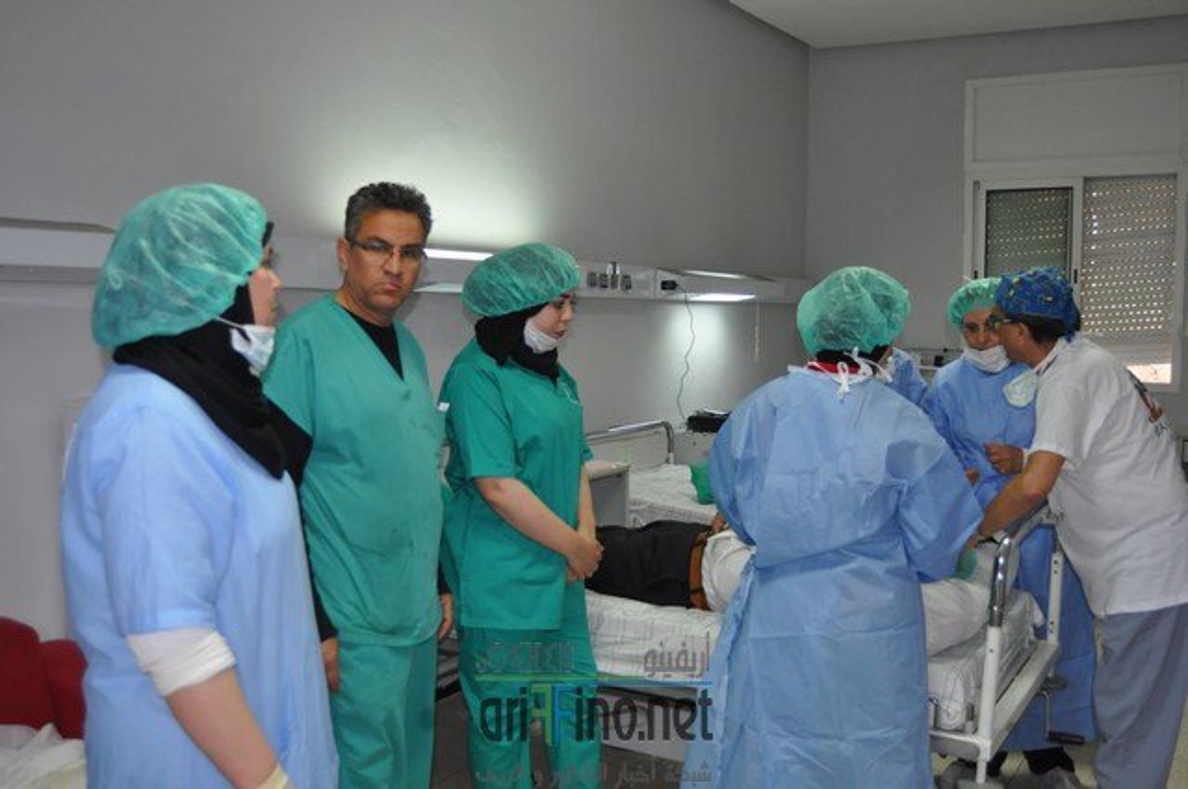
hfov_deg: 55.2
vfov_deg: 38.3
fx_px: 1137
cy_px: 394
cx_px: 594
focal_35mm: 34
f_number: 3.8
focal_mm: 23
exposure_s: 1/80
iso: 800
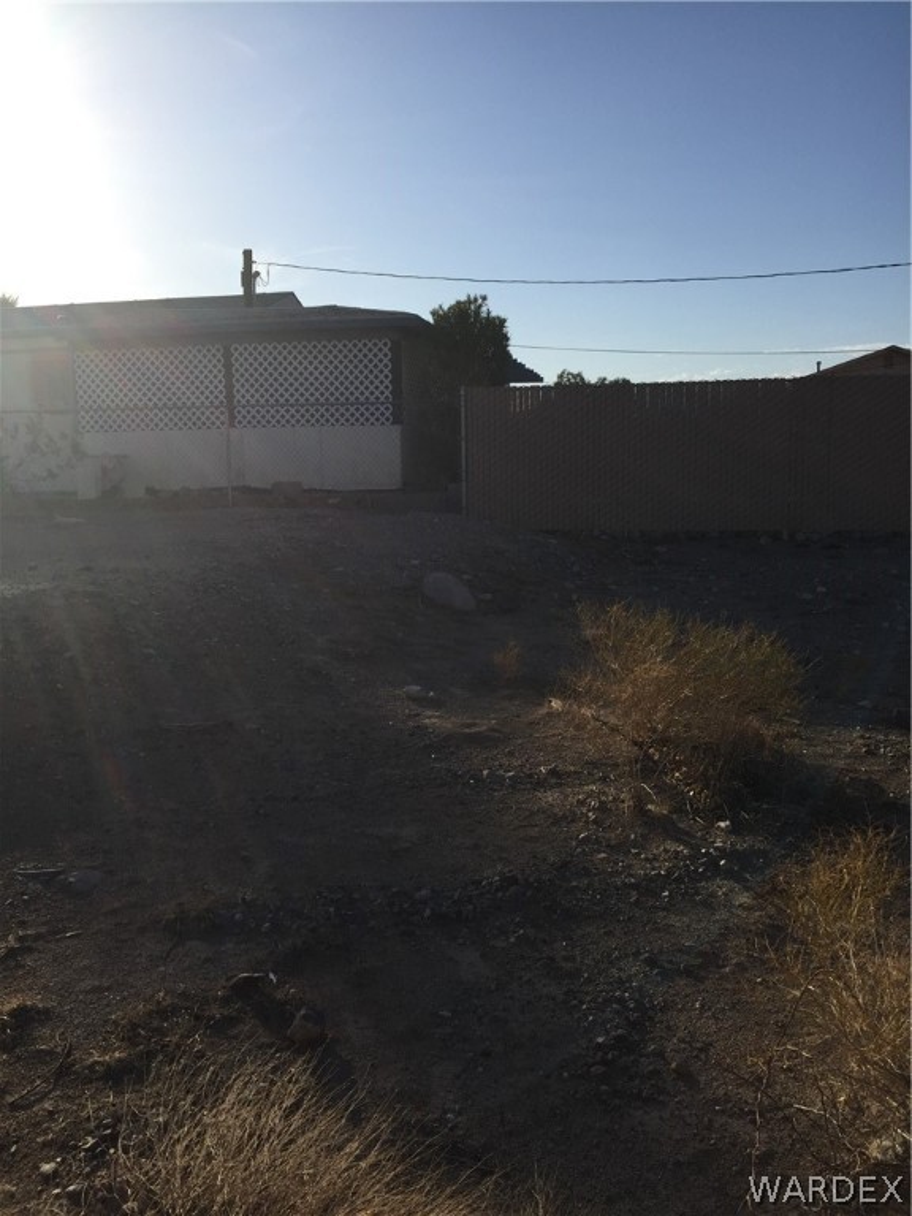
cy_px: 608
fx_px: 1019
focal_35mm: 29
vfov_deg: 61.7
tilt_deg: -7.1
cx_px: 456
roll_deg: +0.1
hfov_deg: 48.2
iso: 32
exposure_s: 1/3049
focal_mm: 4.15
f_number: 2.2
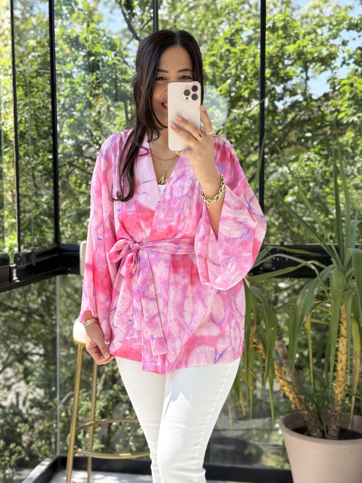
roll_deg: +1.2
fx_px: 669
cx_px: 181
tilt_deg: -20.7
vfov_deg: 39.7
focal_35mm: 48
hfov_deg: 30.3
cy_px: 242
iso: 80
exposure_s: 1/657
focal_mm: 6.76
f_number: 1.78
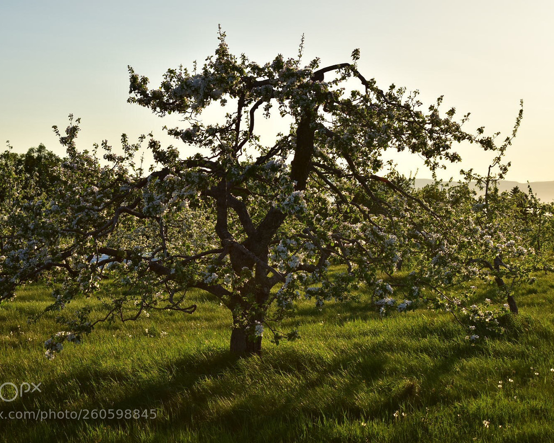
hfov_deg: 23.3
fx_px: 1344
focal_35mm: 82
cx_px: 273
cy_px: 223
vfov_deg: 18.7
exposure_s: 1/1000
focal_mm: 48
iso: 160
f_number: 5.3
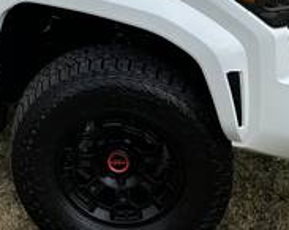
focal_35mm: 82
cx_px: -49
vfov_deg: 16.9
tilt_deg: -6.1
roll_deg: -2.0
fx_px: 701
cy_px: -120
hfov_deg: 21.8
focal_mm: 6.86
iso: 80
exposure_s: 1/1517
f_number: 1.78
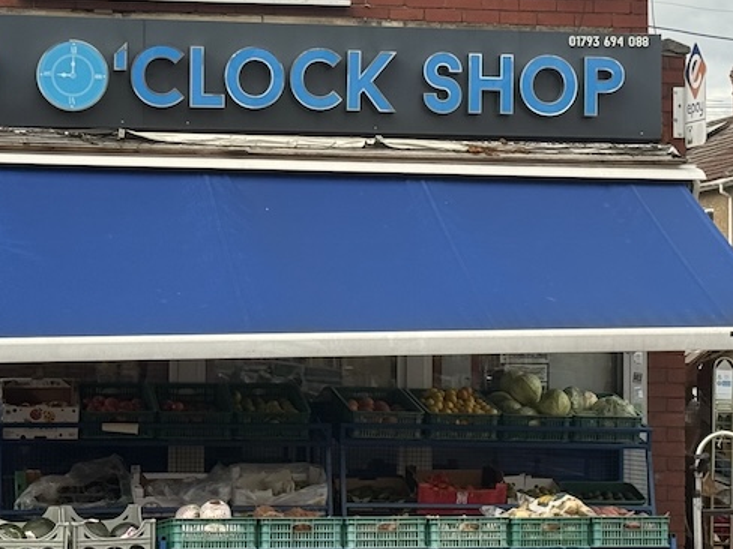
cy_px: 198
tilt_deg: +5.7
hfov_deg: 16.7
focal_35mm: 118
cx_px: 360
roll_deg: -1.3
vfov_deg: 12.5
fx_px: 2499
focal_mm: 6.76
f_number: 1.78
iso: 64
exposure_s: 1/2273
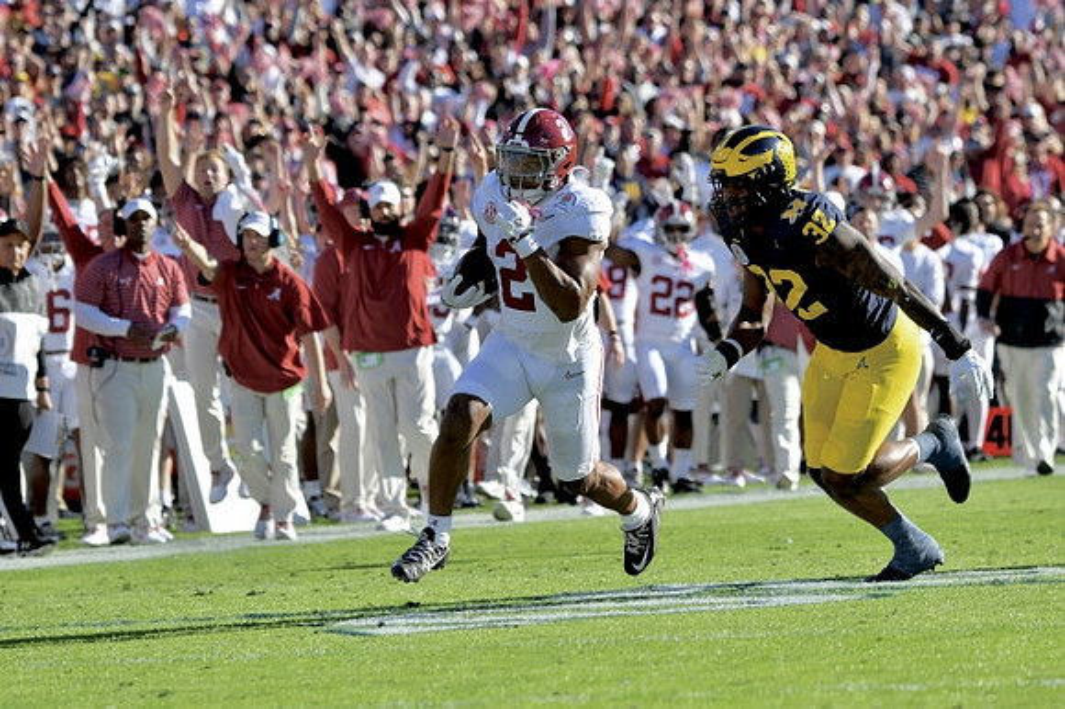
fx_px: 9757
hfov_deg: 6.2
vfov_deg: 4.2
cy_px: 354
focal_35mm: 330
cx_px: 532
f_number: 5.3
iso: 320
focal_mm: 220
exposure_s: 1/1250
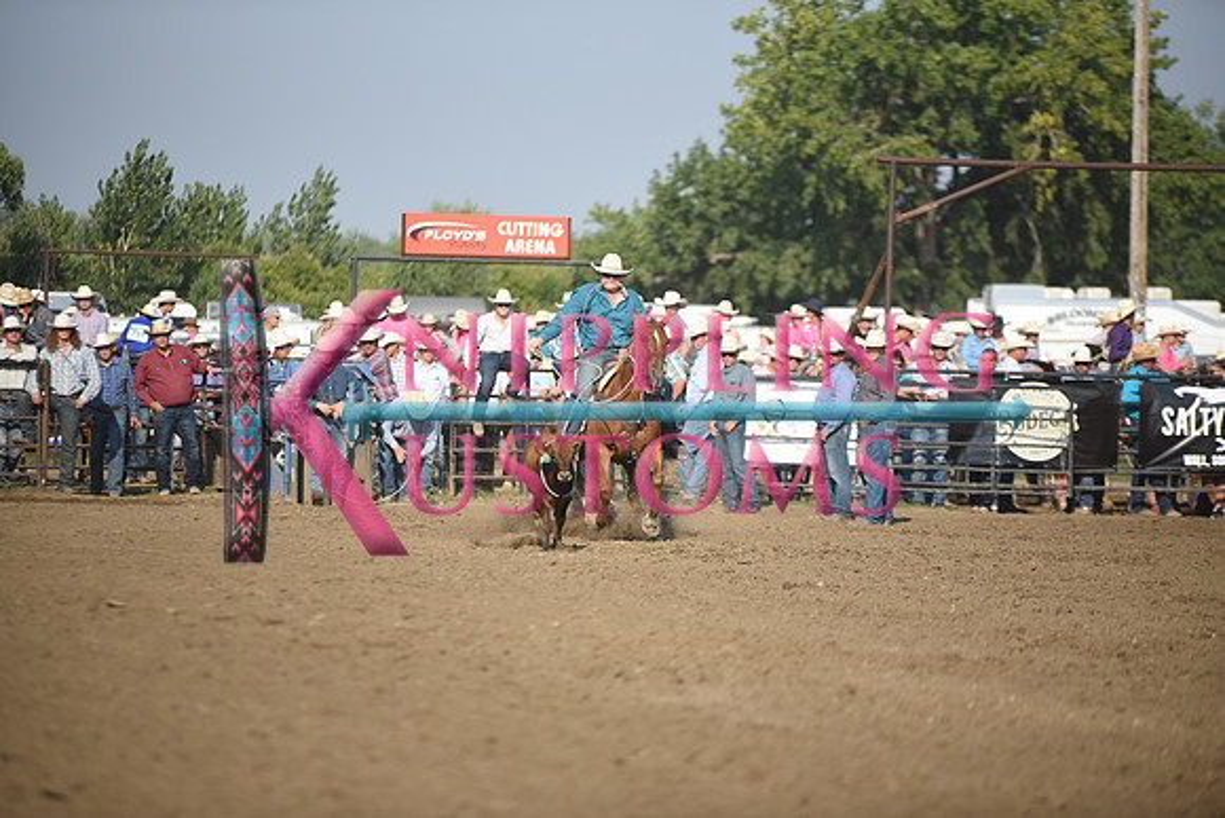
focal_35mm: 200
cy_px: 409
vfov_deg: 6.9
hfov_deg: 10.3
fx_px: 6807
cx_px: 612
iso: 320
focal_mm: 200
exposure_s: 1/3200
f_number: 2.8
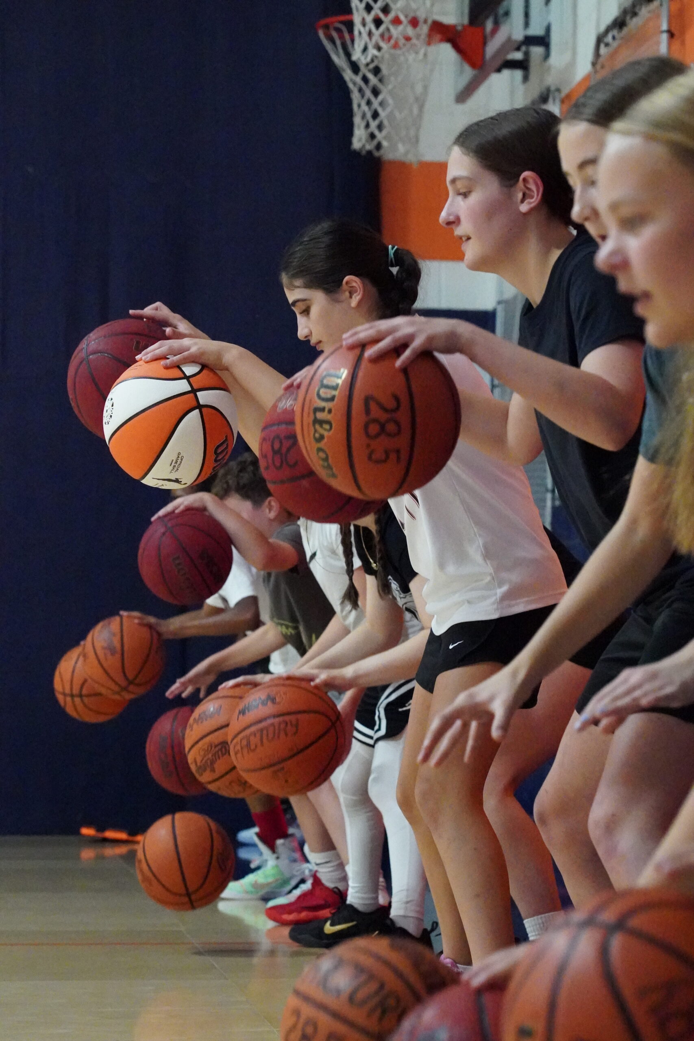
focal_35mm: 128
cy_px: 520
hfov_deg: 10.8
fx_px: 3686
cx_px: 347
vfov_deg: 16.1
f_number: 5.6
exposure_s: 1/500
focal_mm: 85
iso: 16000
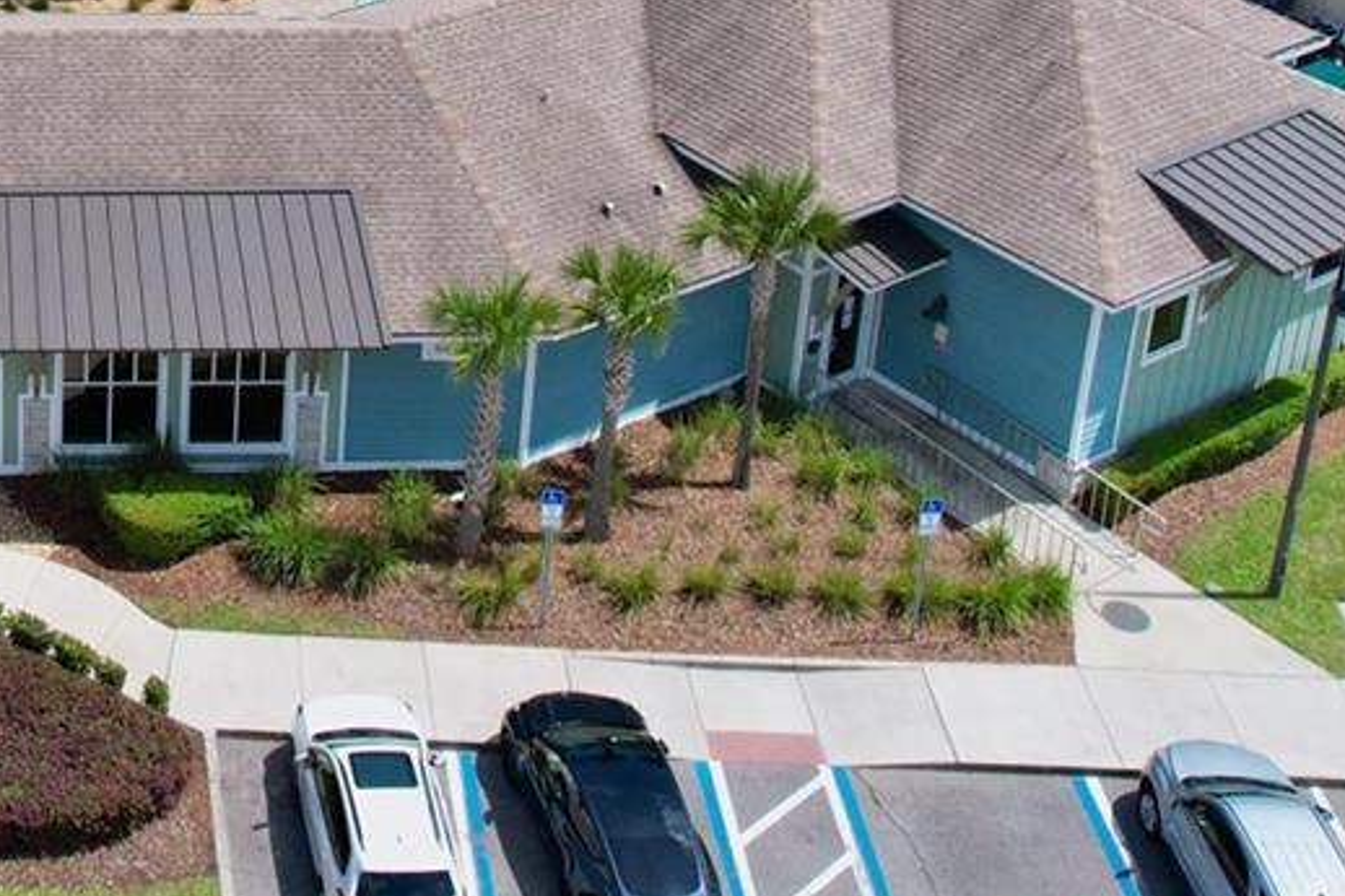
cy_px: -255
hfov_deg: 27.6
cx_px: -62
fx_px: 2540
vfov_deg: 18.6
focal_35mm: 68
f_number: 2.8
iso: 200
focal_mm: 8.38
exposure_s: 1/4000
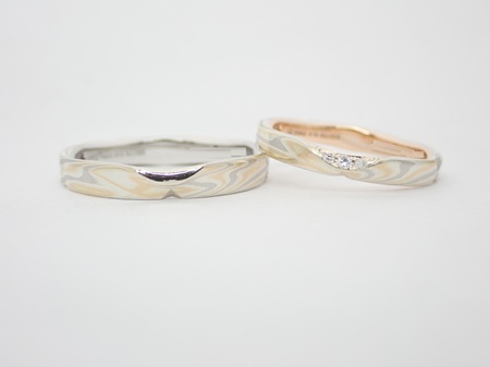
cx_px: 245
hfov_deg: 25.3
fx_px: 1089
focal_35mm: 77
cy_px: 184
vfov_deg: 19.1
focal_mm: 13.65
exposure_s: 1/100
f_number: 4.1
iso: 200
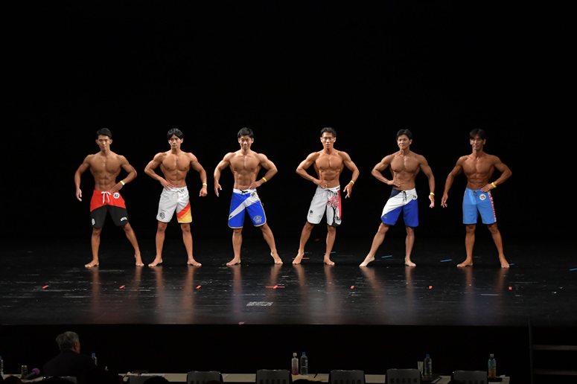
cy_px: 192
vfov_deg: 11.1
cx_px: 288
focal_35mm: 123
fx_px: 1970
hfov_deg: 16.7
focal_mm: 82
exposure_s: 1/400
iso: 3200
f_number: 5.6
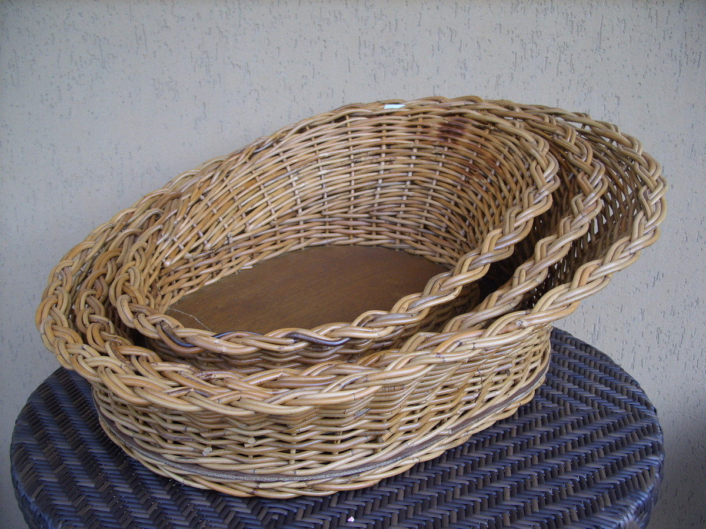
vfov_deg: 37.7
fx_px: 775
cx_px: 353
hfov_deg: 49.0
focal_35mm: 38
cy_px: 264
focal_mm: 7.8
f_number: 2.8
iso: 50
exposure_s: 1/135
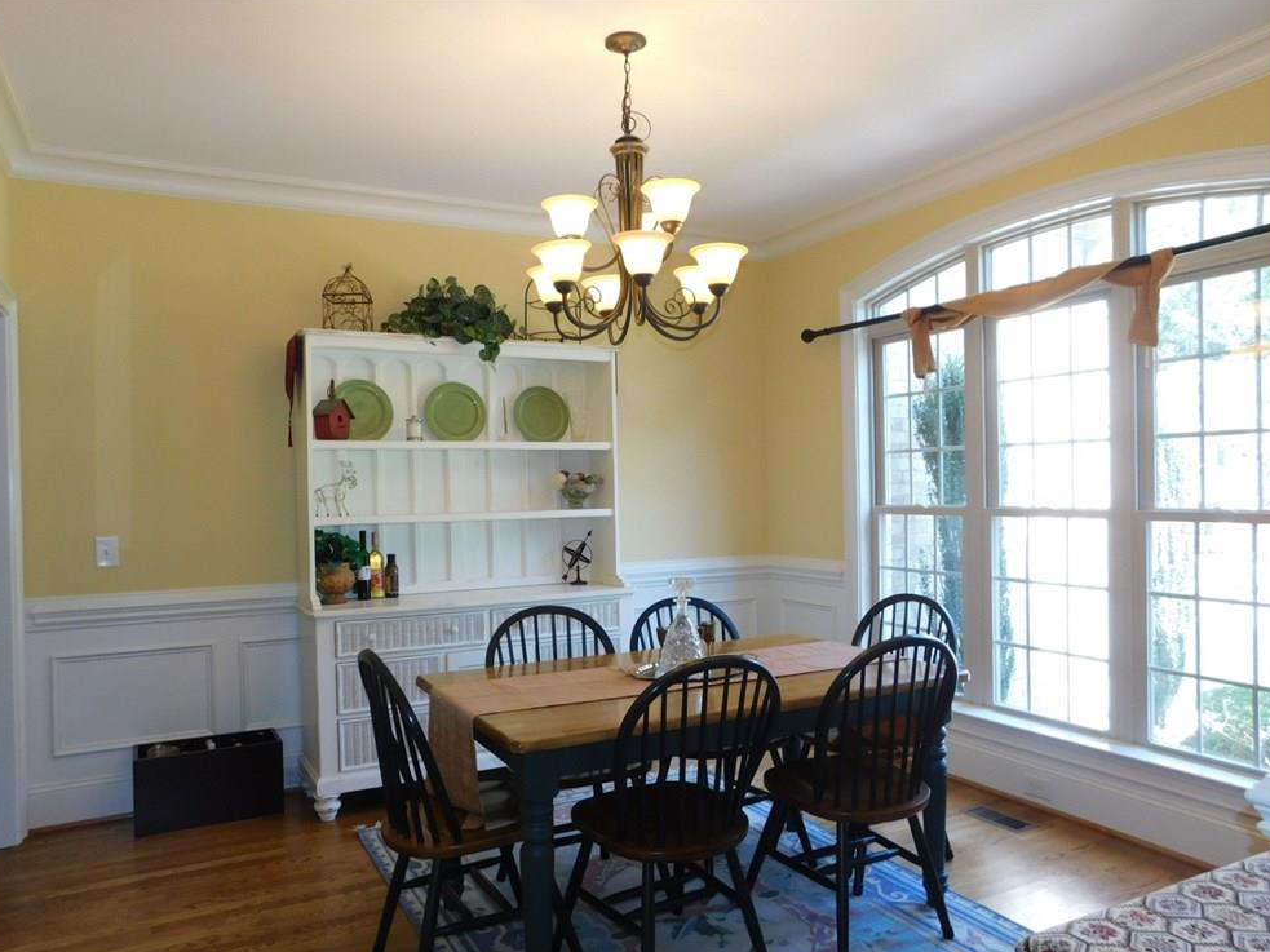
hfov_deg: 69.4
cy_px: 490
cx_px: 624
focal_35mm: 25
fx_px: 917
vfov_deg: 54.9
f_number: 3
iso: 125
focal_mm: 4.1
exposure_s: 1/40
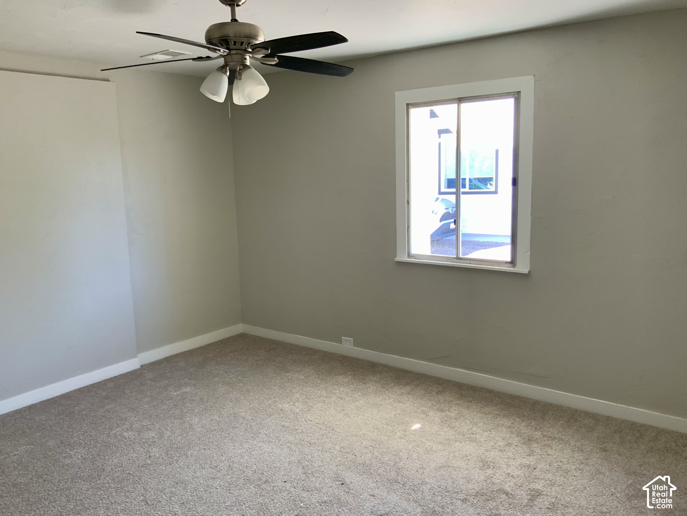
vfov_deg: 48.2
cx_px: 344
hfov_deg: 61.7
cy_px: 258
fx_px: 576
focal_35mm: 29
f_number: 1.8
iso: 40
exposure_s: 1/60
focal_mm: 3
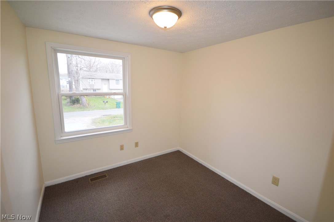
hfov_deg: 100.5
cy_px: 111
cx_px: 167
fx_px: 139
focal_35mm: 15
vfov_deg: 77.2
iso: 400
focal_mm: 10
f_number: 4
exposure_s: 1/80
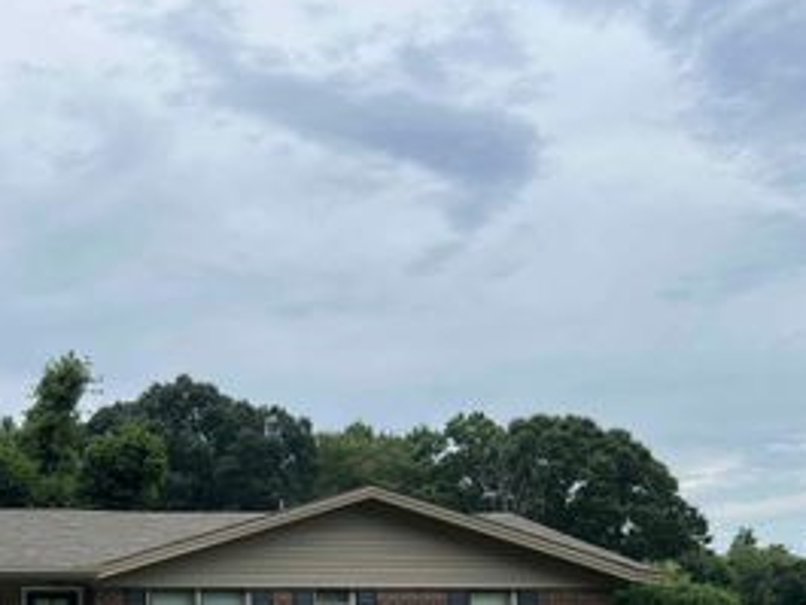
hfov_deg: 36.4
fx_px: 1141
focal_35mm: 49
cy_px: 531
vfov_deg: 28.7
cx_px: 76
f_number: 1.5
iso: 50
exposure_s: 1/1361
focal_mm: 5.7
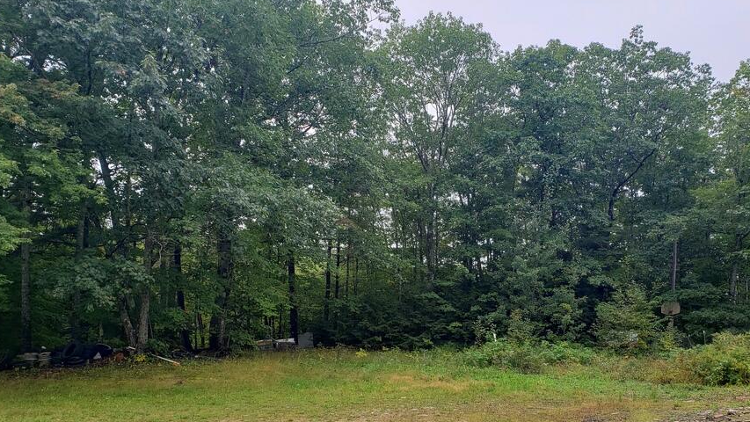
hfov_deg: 57.7
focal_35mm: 34
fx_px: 676
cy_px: 295
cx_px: 441
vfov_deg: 34.2
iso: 50
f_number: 2.4
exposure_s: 1/182
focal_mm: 4.3
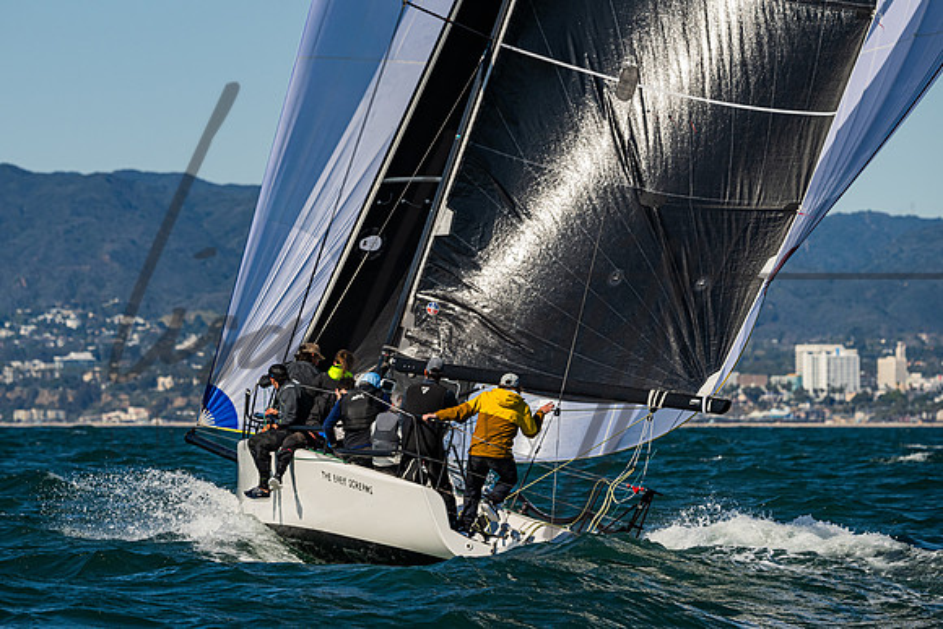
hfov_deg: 7.5
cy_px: 312
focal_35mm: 276
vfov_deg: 5.0
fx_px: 7225
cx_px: 423
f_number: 8
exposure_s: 1/3200
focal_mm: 230
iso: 400
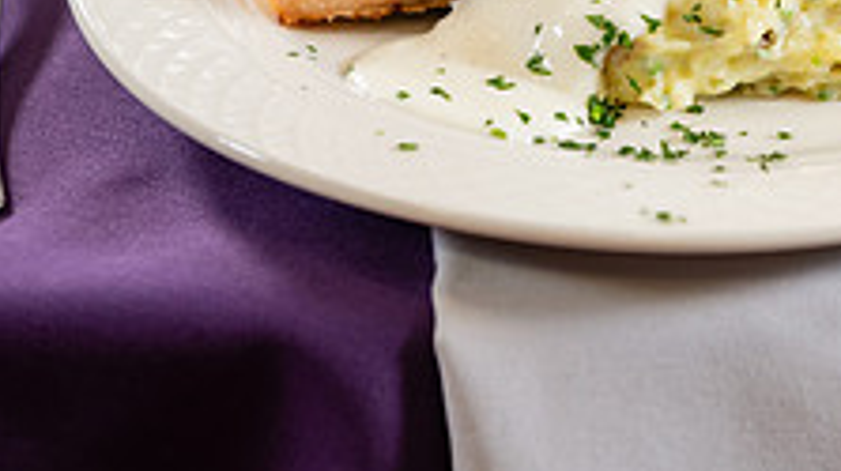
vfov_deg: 6.3
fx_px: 4256
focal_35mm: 191
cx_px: 664
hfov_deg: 11.2
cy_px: -160
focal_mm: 70
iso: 400
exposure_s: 1/160
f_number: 4
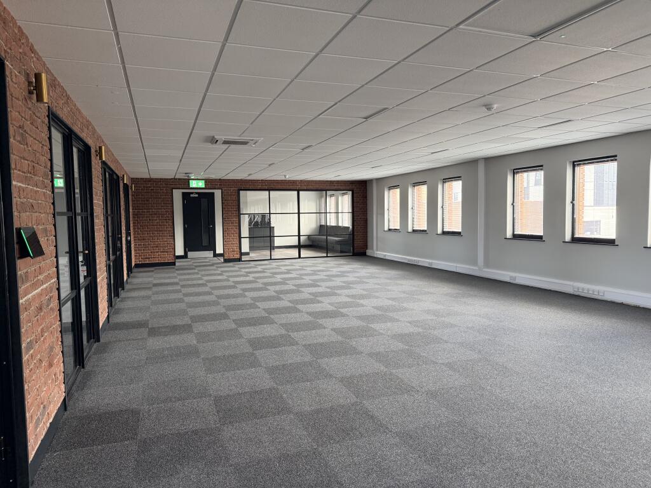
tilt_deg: -2.9
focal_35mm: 24
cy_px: 244
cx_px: 326
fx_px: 451
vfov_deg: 56.8
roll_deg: +0.8
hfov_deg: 71.6
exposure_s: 1/109
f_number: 1.78
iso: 200
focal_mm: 6.76
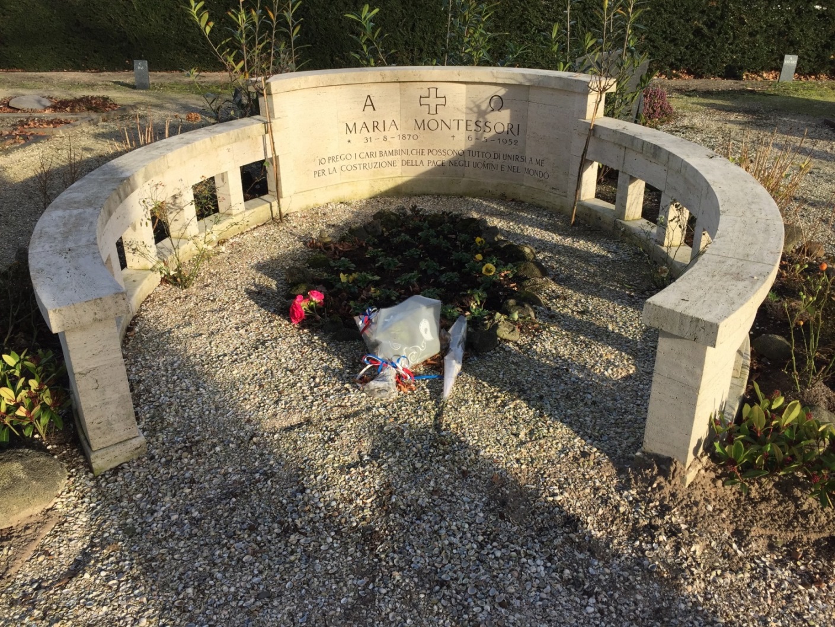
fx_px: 700
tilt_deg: -24.7
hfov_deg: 61.6
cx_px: 418
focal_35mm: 29
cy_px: 314
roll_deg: +0.1
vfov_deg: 48.3
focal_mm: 4.15
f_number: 2.2
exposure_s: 1/1068
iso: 32
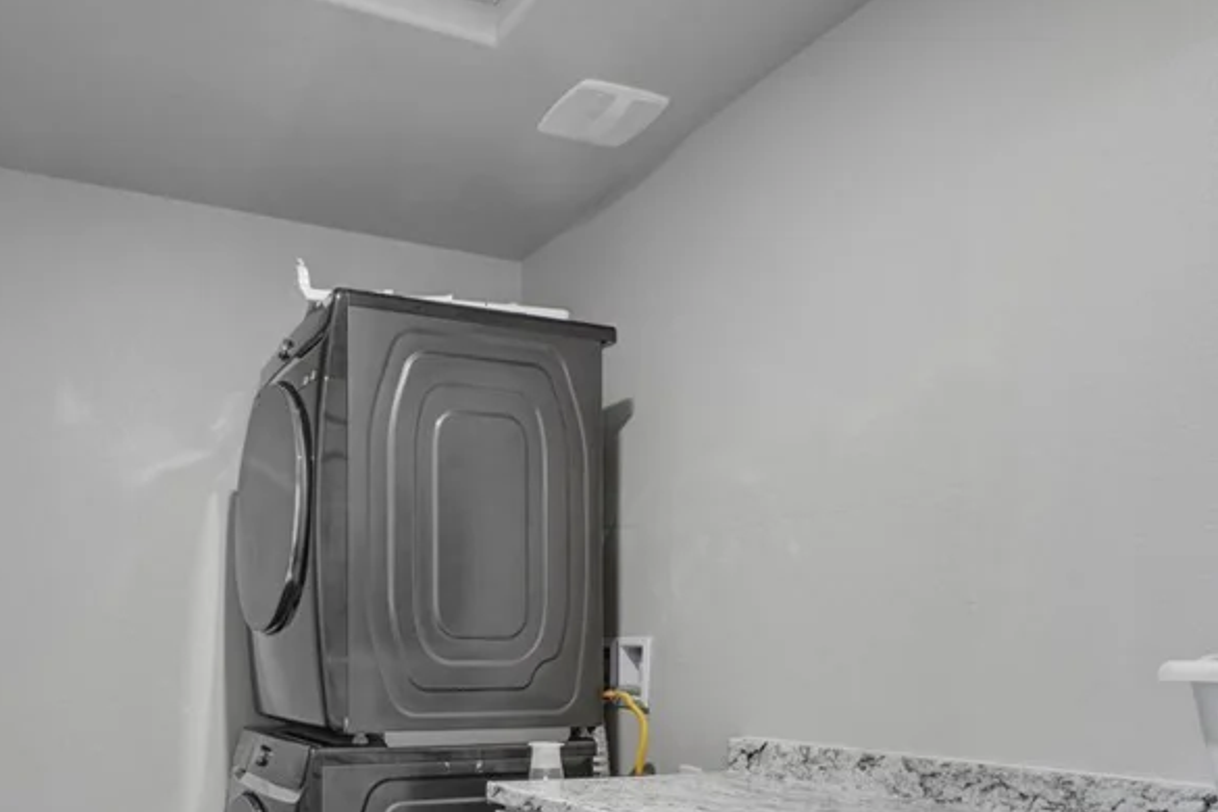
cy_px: 651
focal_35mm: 29
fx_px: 977
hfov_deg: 62.5
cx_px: 418
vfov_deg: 43.0
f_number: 8
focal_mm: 11
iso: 400
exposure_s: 1/6
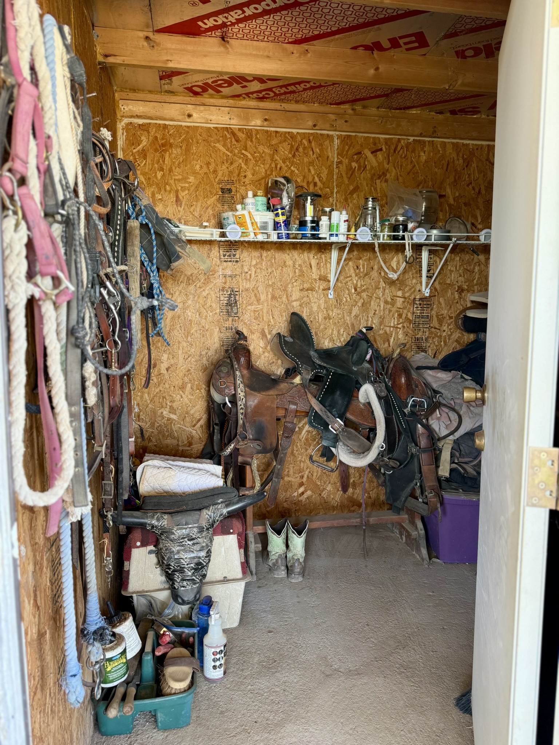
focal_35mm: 24
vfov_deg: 71.6
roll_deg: -0.2
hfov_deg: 56.8
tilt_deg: -6.1
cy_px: 372
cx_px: 280
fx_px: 517
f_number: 1.78
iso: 200
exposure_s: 1/105
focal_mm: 6.76
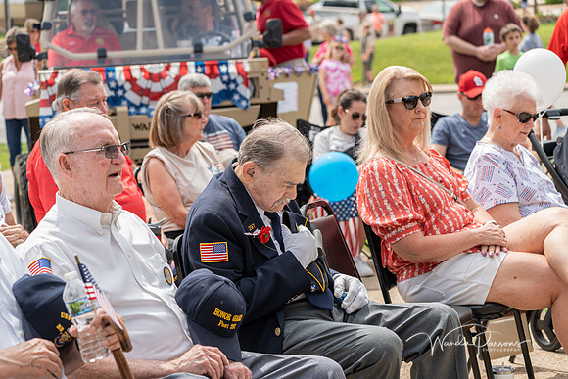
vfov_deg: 13.7
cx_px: 284
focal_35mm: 100
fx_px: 1578
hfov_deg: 20.4
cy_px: 190
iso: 400
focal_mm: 100
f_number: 6.3
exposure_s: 1/800
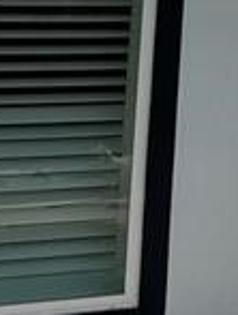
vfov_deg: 14.4
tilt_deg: +12.5
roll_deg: -1.9
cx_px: 482
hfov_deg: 10.8
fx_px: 1141
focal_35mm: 125
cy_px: -195
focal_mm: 6.86
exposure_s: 1/8197
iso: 80
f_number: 1.78
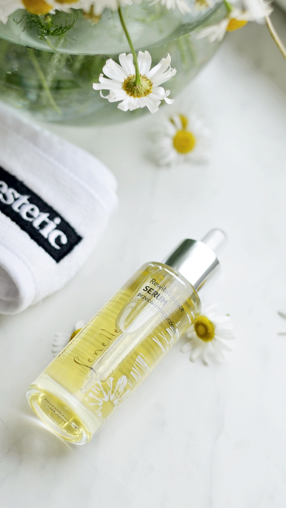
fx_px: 1065
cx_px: 162
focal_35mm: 79
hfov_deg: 15.3
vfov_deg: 26.8
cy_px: 254
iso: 100
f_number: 2.8
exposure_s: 1/100
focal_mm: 50
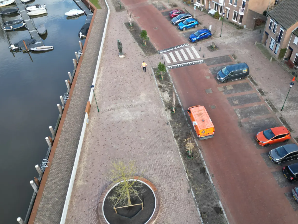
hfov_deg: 58.1
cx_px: 170
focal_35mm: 31
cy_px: 99
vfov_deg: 45.4
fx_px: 267
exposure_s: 1/350
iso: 100
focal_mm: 6.72
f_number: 1.7
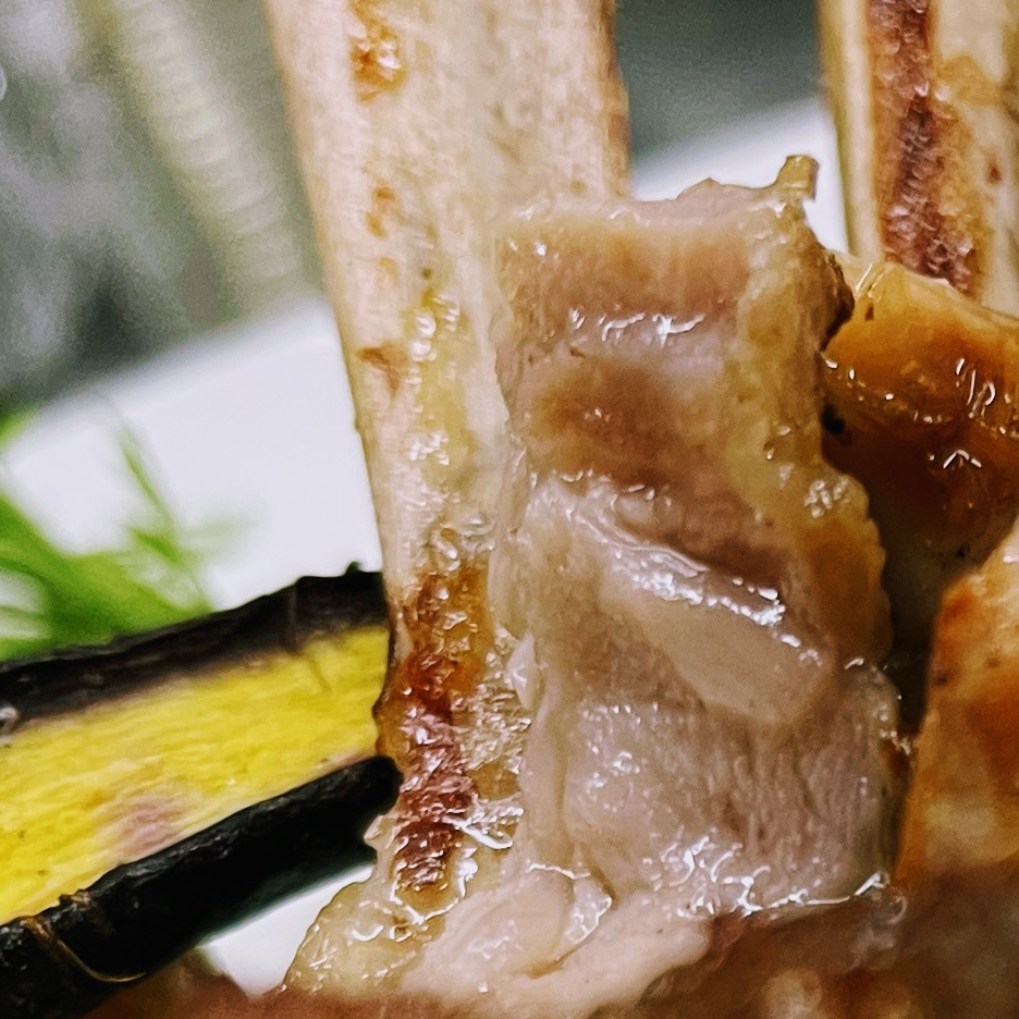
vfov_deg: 16.6
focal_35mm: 99
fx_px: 3297
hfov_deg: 16.9
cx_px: 1198
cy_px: 1340
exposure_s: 1/100
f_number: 1.6
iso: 125
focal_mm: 5.1
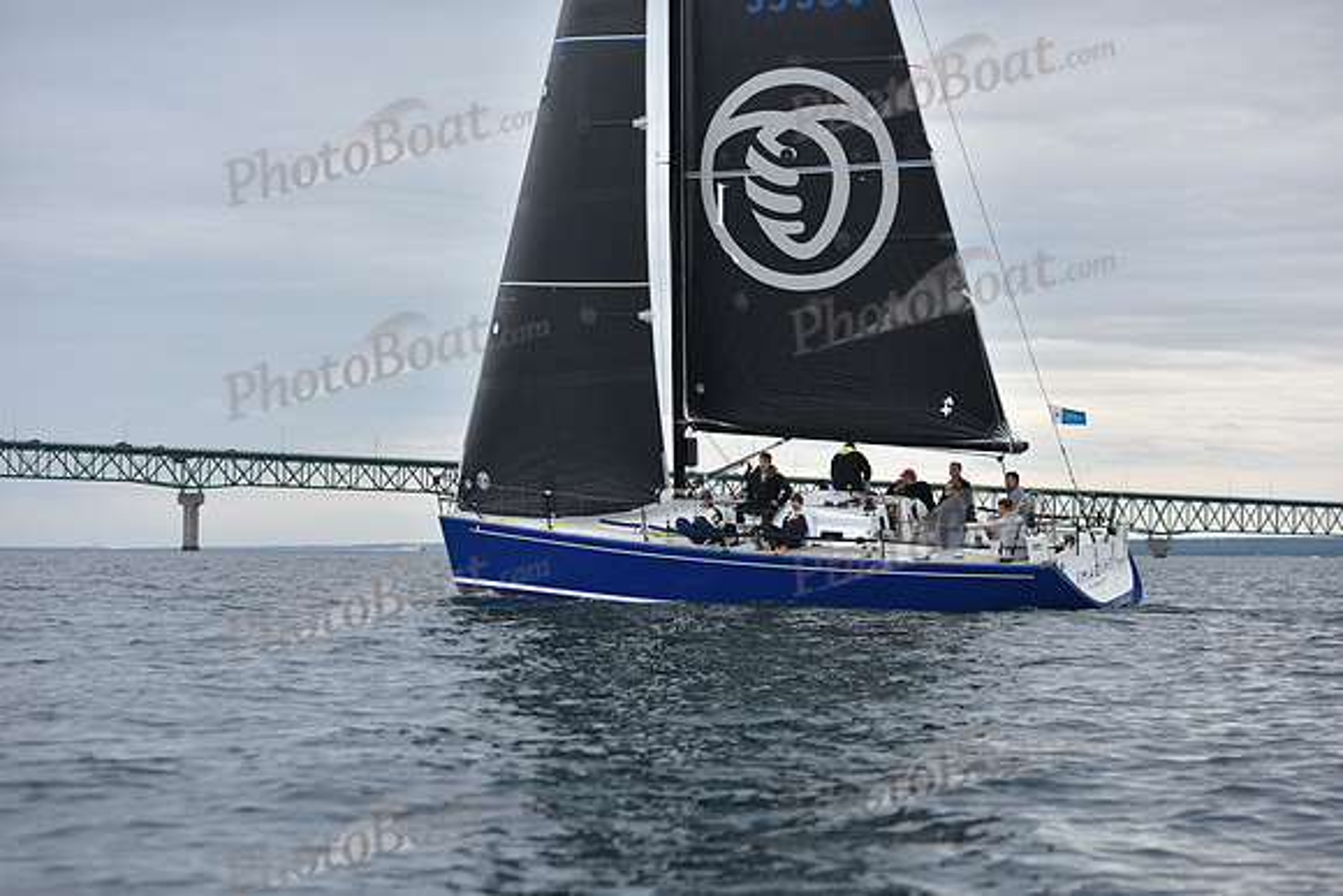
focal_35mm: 86
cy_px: 448
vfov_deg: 15.9
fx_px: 3209
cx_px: 672
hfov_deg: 23.6
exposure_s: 1/800
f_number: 4.5
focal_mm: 86
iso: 250
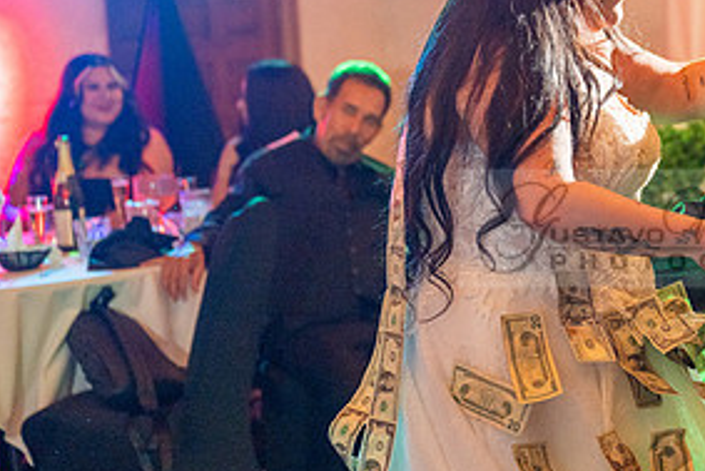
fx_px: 2410
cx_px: 675
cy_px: 228
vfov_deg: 11.2
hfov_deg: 16.4
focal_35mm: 123
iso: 1600
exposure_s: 1/160
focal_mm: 60
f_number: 2.8
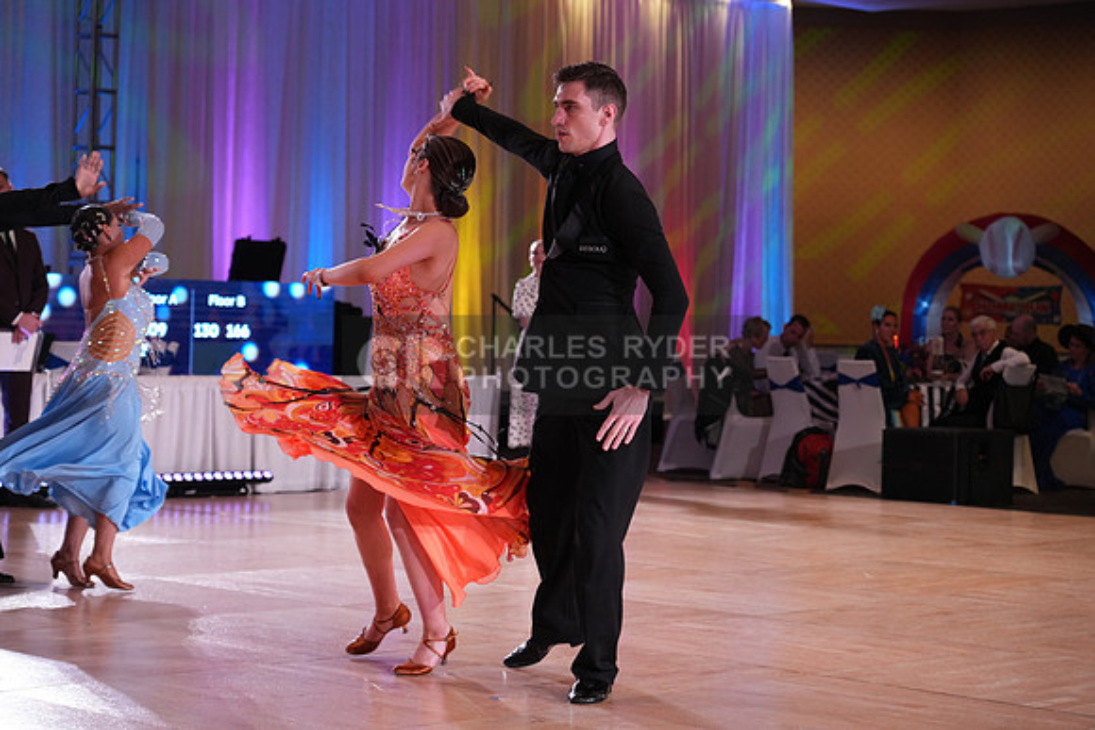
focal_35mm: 78
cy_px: 365
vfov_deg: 17.5
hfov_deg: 26.0
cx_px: 548
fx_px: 2373
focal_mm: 78
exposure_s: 1/400
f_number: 4
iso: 2000
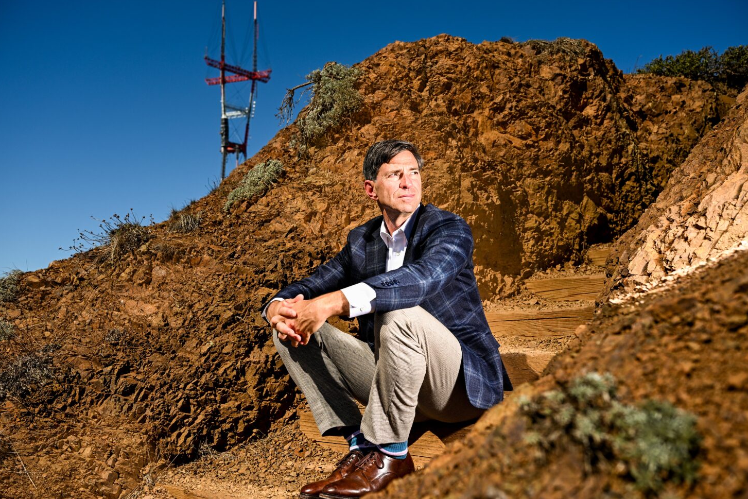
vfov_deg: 41.1
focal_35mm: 32
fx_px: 665
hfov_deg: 58.7
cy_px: 243
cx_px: 380
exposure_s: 1/1500
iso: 100
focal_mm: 31
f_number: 4.8
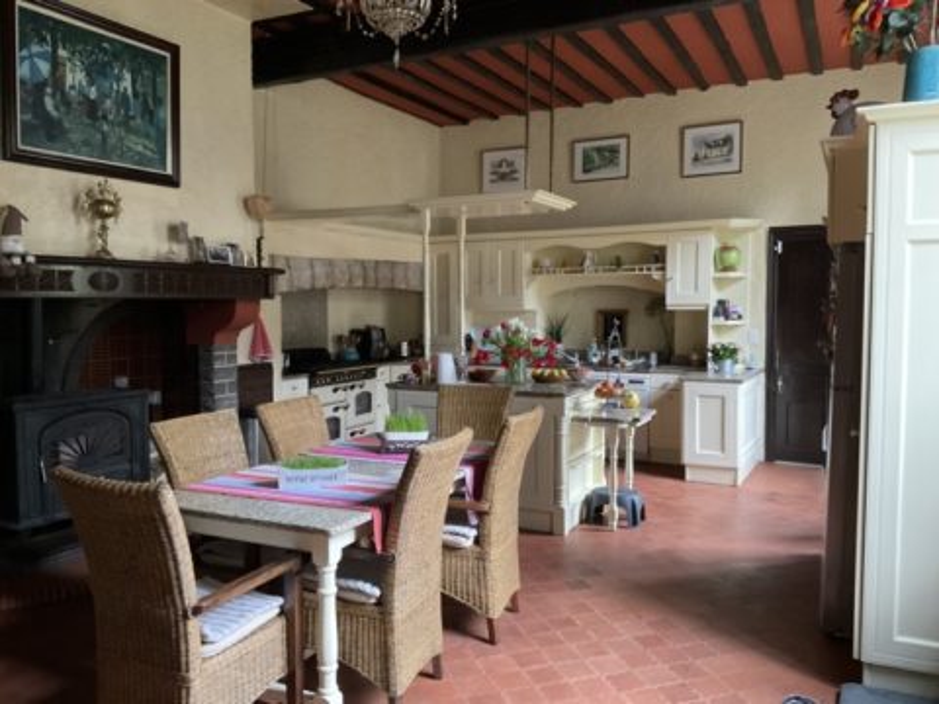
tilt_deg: -3.7
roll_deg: +0.3
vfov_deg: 48.2
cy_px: 352
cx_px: 470
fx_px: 787
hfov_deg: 61.7
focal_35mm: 29
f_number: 1.8
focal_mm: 3
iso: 320
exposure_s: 1/39
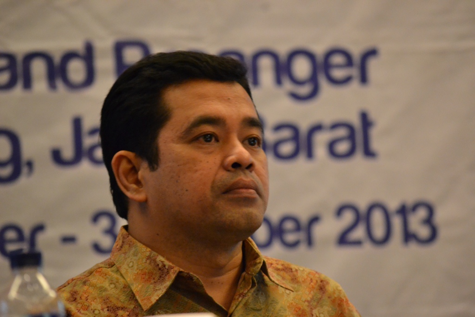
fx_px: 4750
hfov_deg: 5.7
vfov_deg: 3.8
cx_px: 238
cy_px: 158
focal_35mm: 360
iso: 3200
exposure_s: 1/30
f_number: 5.3
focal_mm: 240
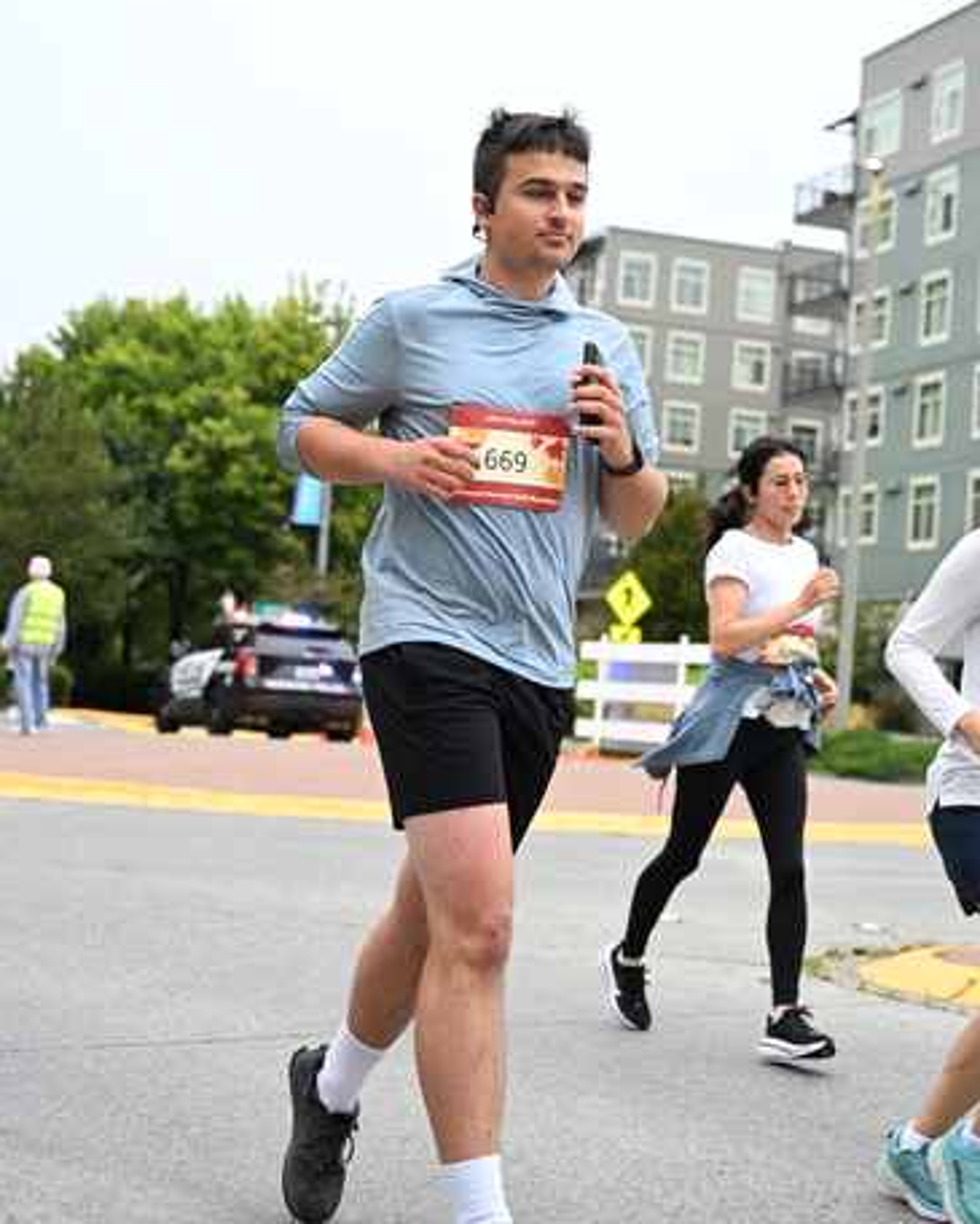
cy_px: 566
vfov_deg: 31.4
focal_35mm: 60
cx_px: 490
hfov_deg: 25.4
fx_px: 2175
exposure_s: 1/800
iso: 1600
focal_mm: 53
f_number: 4
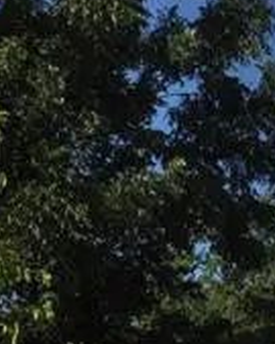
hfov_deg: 8.7
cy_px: 626
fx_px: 1731
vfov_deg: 10.6
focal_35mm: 170
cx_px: 499
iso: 200
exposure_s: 1/200
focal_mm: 20
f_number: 18
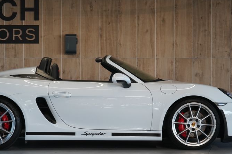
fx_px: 644
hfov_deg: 20.4
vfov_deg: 13.7
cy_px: 100
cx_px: 97
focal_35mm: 100
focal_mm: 65
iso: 2500
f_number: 5.6
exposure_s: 1/160
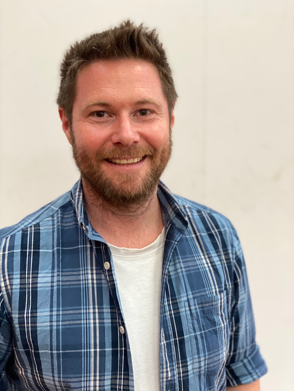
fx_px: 589
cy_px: 196
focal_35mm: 52
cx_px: 147
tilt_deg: -9.7
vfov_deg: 36.8
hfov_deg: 28.0
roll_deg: +0.5
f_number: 2
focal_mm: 6
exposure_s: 1/33
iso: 200
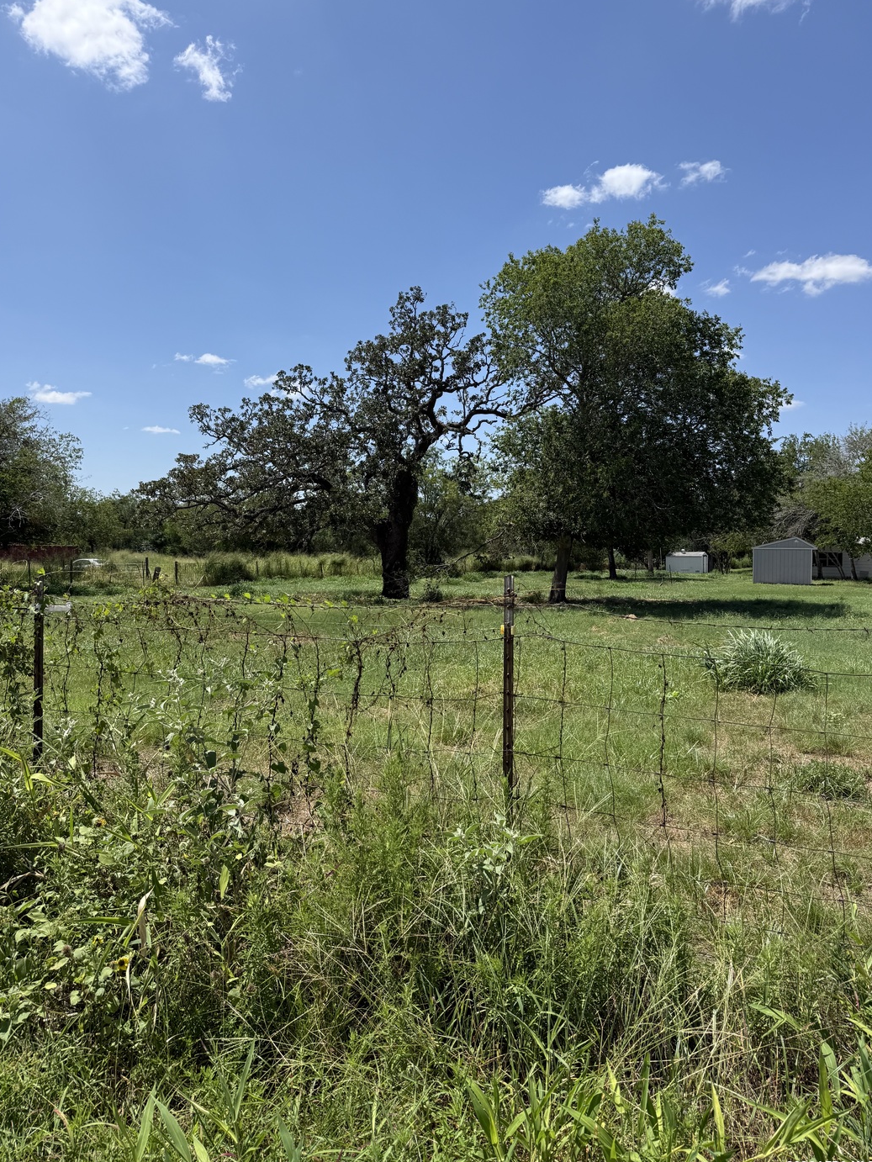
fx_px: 839
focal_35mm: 25
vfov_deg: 69.4
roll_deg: -0.6
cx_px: 421
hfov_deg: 54.9
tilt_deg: -3.3
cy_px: 567
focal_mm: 6.76
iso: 80
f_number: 1.78
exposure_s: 1/4673
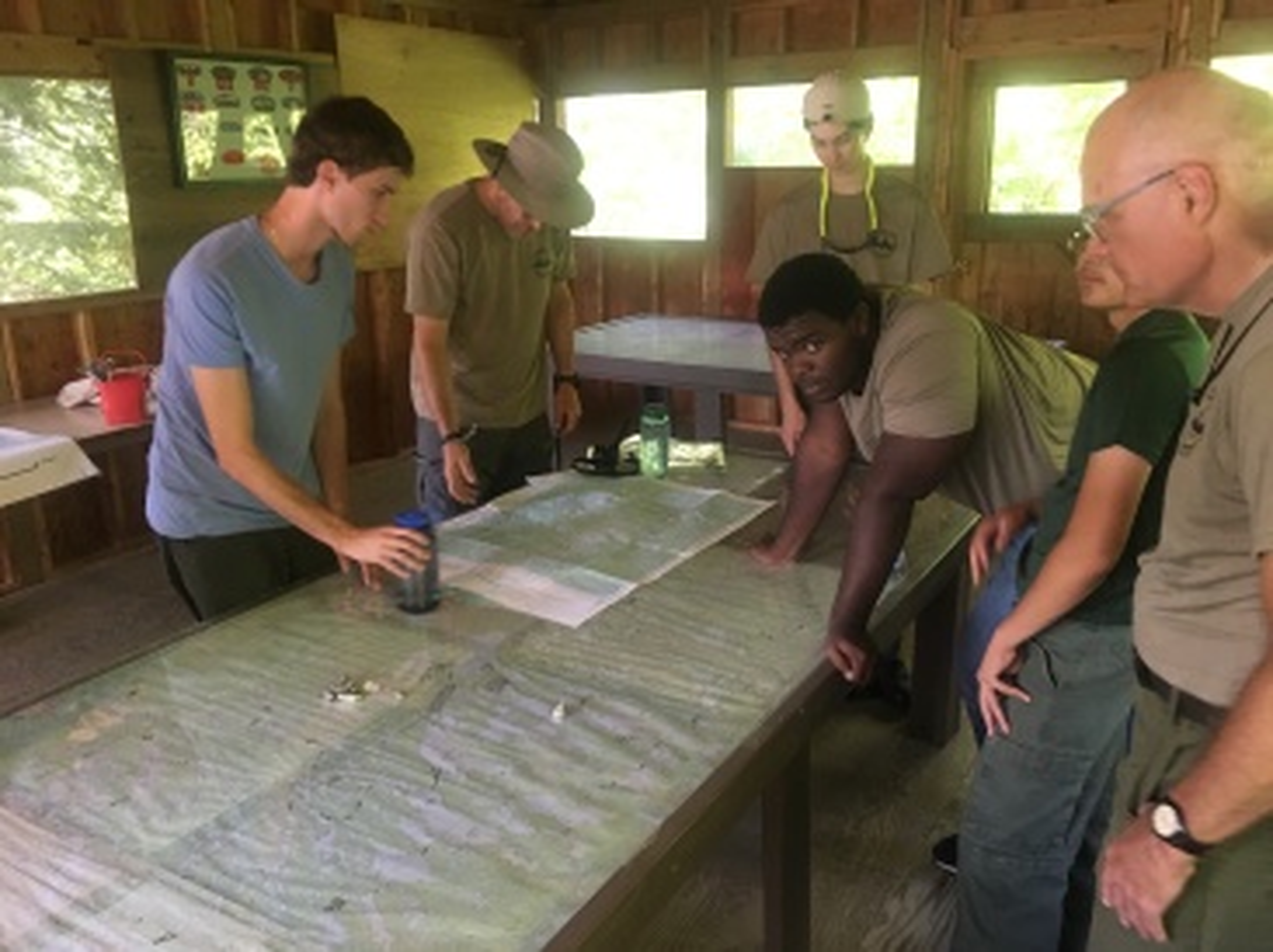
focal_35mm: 29
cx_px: 636
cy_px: 476
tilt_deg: -16.5
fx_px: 1066
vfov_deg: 48.2
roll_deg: +1.6
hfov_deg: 61.7
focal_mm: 4.15
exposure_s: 1/30
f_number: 2.2
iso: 160
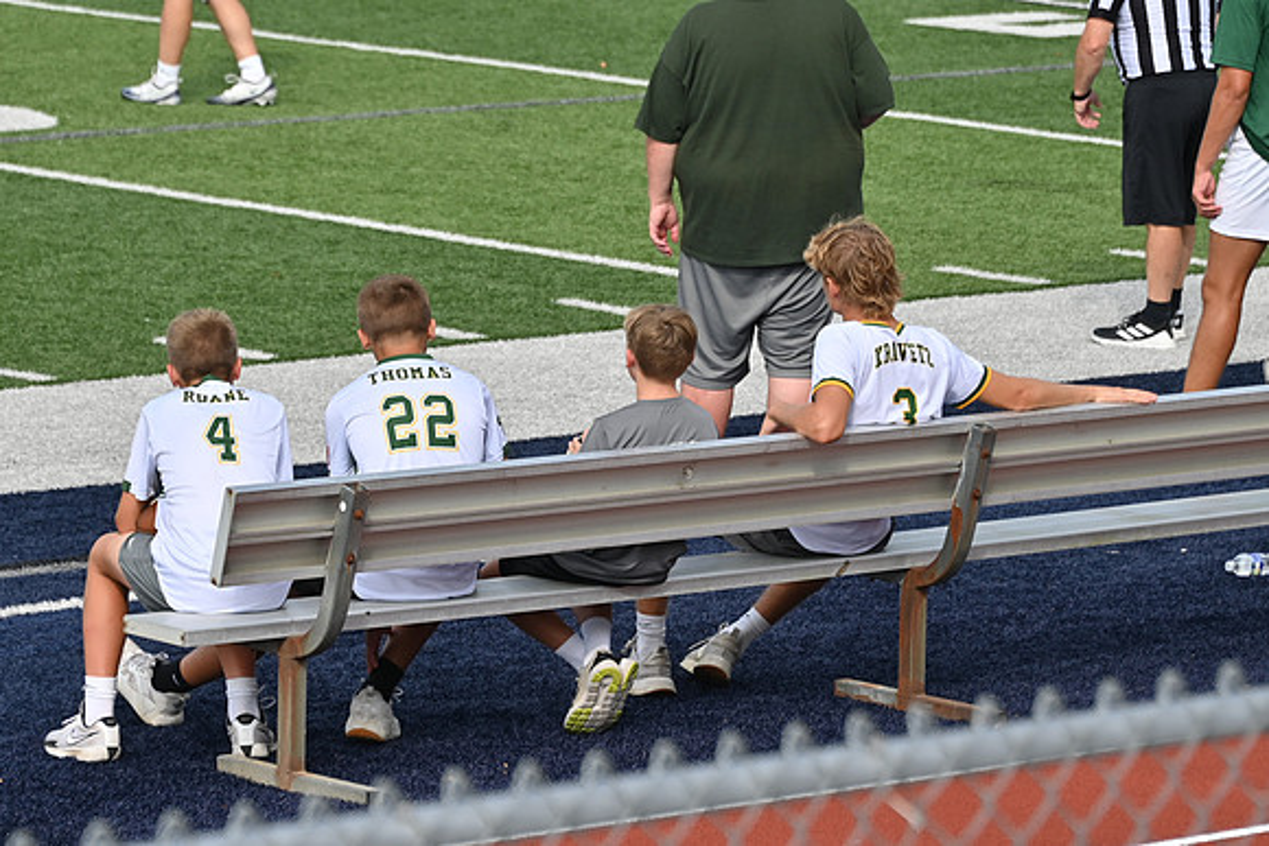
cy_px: 423
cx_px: 634
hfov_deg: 9.1
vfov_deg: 6.1
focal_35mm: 225
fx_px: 7933
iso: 160
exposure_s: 1/800
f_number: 5.6
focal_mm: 150
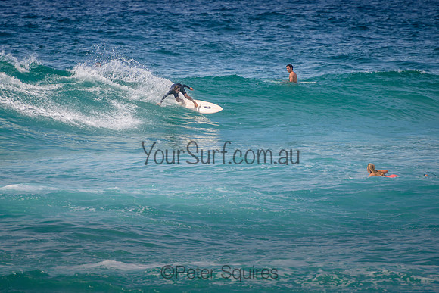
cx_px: 212
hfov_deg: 3.8
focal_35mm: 549
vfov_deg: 2.5
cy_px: 97
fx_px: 6700
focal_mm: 400
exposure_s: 1/2000
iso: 320
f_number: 5.6
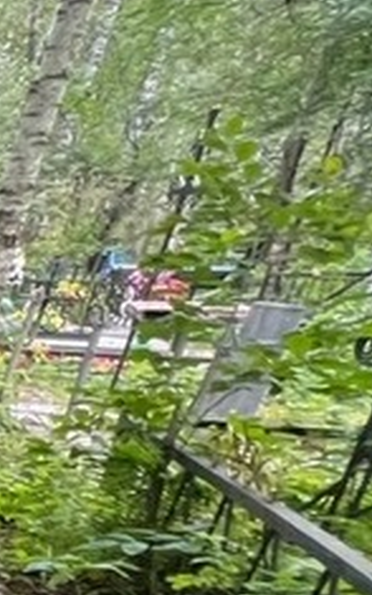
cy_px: 580
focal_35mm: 60
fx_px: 973
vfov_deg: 31.7
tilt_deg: -20.5
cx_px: -878
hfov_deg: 10.0
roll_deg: +2.1
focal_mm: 1.57
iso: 160
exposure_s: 1/99
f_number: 1.8
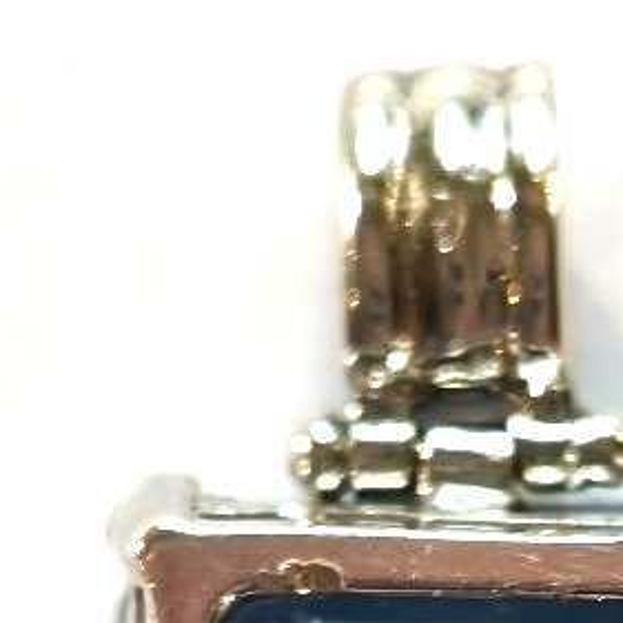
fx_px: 3319
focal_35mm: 163
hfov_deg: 10.7
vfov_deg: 10.5
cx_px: 448
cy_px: 750
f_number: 1.7
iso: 1000
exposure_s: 1/50
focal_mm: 6.06
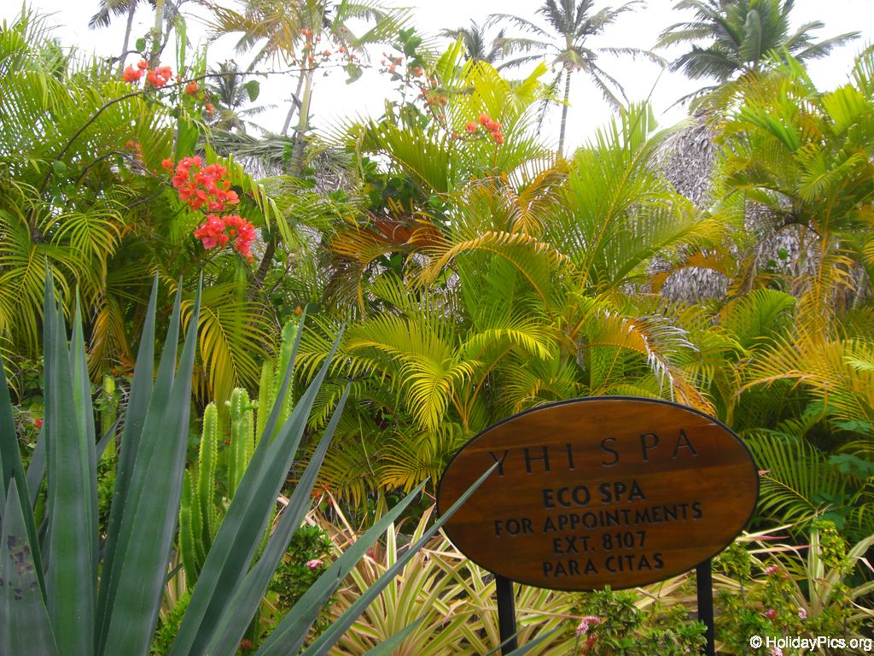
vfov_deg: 37.7
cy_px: 328
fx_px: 959
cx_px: 437
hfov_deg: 49.0
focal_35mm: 38
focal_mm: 6.2
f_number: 2.7
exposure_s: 1/250
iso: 64
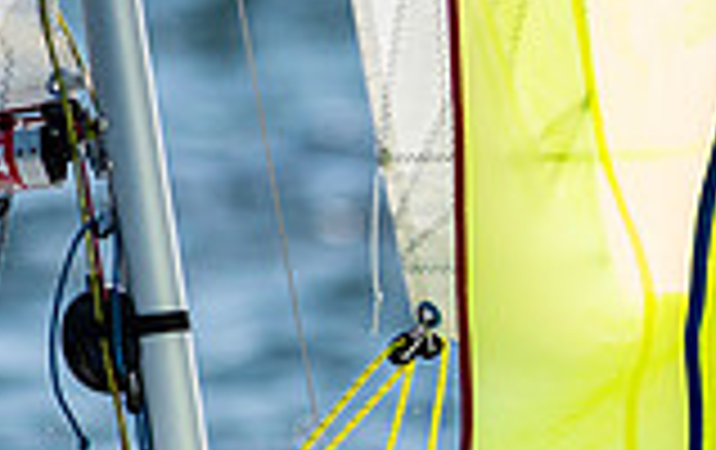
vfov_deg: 0.8
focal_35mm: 1670
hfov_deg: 1.3
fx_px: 32645
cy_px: 673
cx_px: 1234
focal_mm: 300
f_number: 5
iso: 200
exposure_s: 1/2000
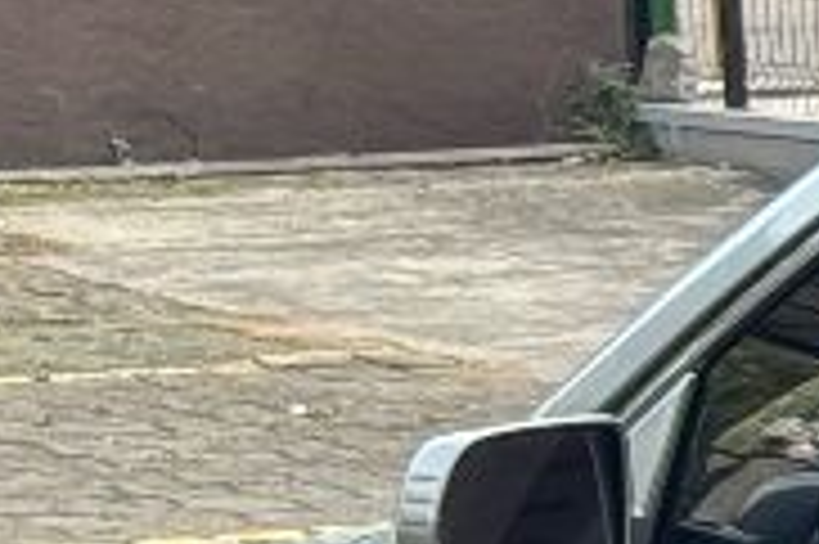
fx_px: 7478
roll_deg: +0.7
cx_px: 2506
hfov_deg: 5.8
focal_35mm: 329
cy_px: 1281
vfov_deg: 4.1
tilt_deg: -12.1
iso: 80
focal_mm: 6.76
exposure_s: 1/172
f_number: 1.78
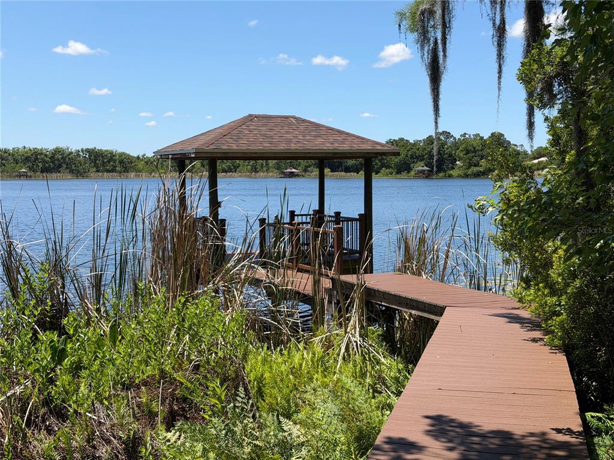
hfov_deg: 39.7
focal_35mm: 48
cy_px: 230
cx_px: 307
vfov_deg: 30.3
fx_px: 851
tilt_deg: -4.7
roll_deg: +1.5
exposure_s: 1/4878
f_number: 1.78
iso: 64
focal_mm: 6.76
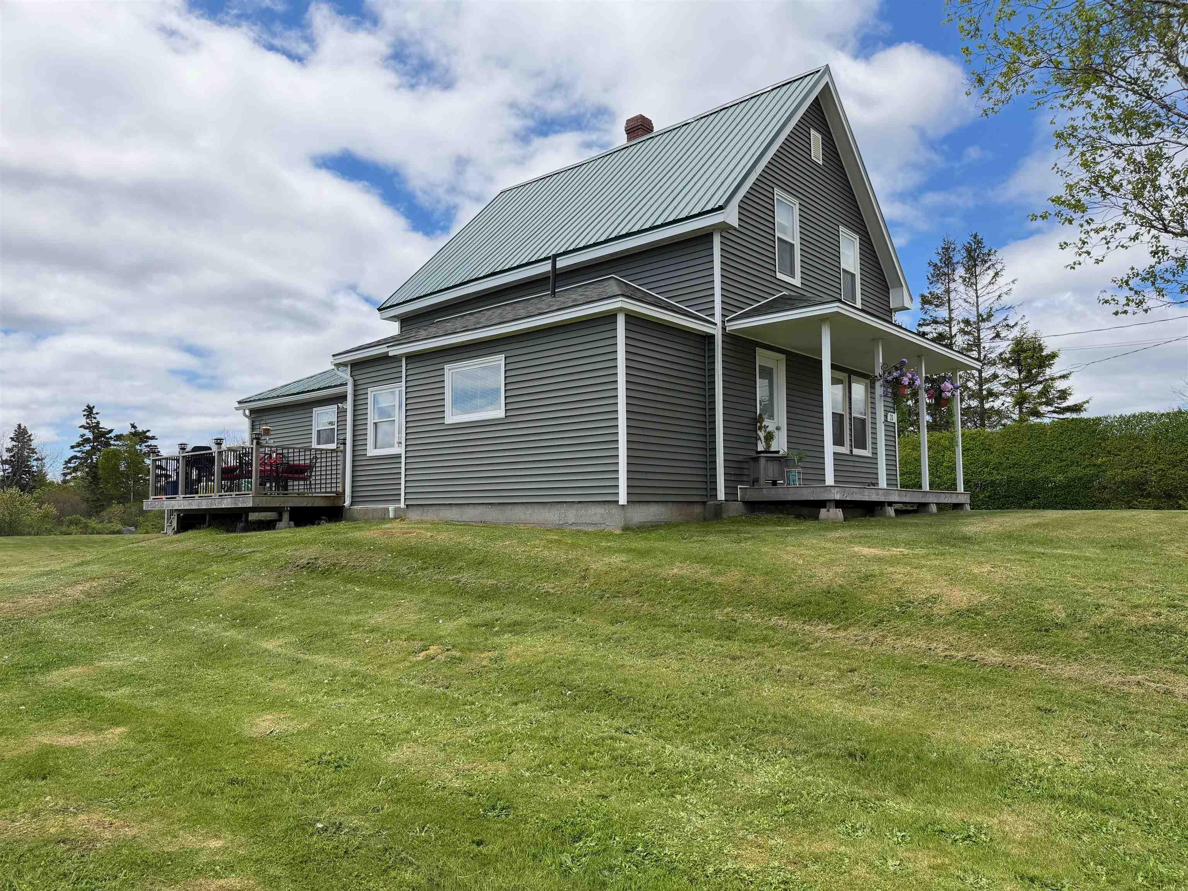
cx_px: 594
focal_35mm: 24
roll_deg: +0.3
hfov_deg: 71.6
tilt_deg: +4.0
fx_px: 824
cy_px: 446
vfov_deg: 56.8
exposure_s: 1/4673
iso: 100
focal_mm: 6.76
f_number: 1.78
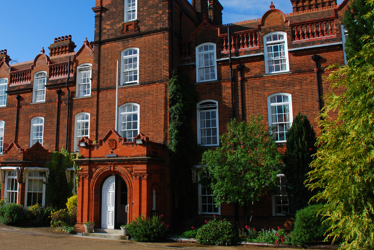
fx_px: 385
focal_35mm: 37
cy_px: 100
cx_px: 134
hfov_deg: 51.2
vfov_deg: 35.9
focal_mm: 18
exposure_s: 1/200
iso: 100
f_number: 8
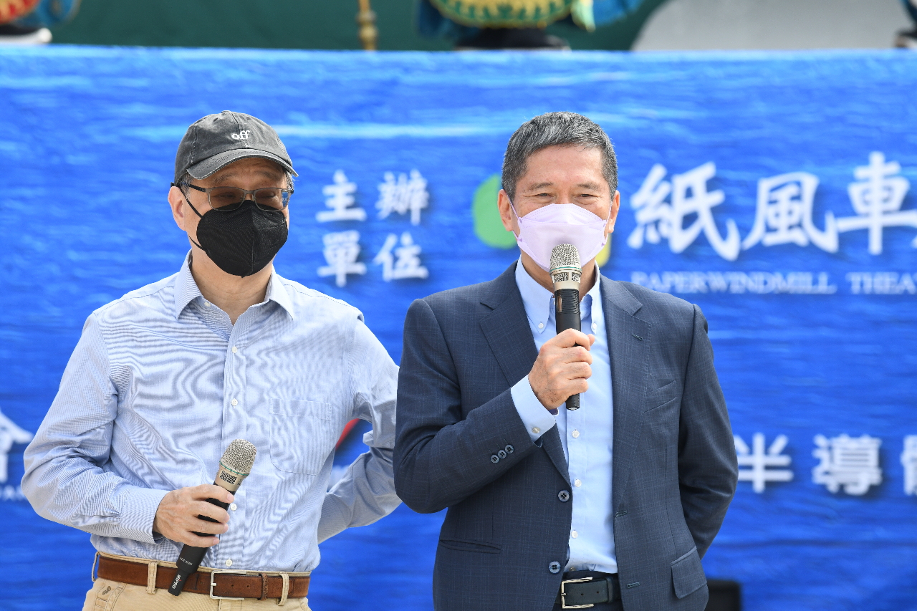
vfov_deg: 7.4
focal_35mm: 185
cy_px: 306
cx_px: 458
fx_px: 4711
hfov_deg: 11.1
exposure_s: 1/800
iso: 500
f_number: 6.3
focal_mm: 185
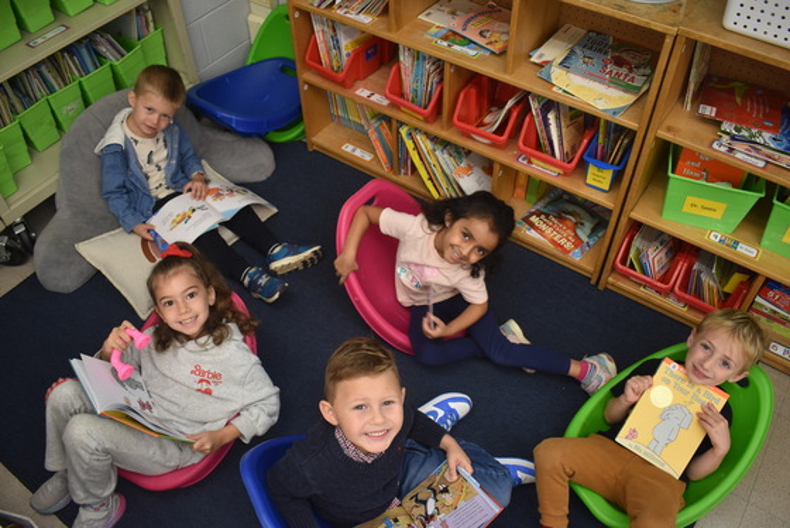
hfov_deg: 61.9
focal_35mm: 30
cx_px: 395
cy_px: 264
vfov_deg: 43.7
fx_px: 659
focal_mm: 20
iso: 400
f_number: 4
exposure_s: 1/30
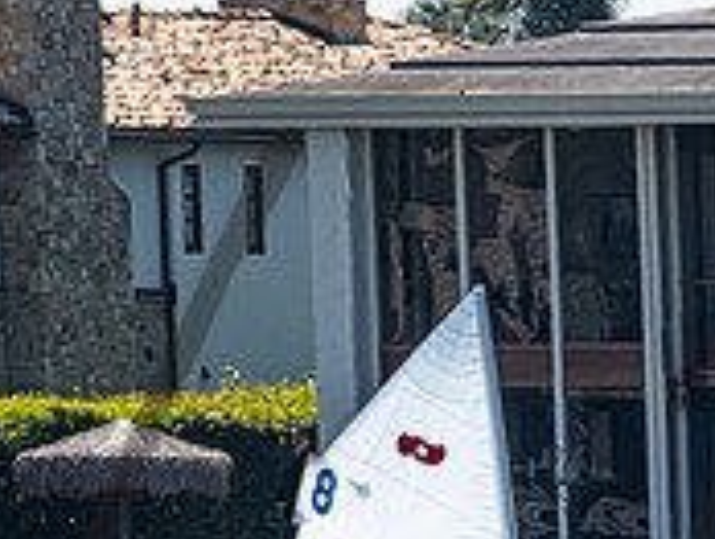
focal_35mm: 1758
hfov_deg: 1.1
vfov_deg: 0.8
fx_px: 36362
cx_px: 770
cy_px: 850
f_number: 11
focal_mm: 400
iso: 400
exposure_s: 1/640
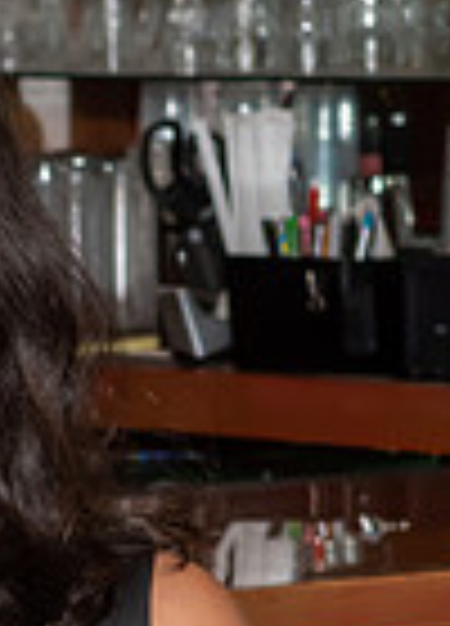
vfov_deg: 4.8
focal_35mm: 421
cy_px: 532
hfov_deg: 3.4
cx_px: -234
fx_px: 7497
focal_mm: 50
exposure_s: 1/250
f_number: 6.3
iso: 500
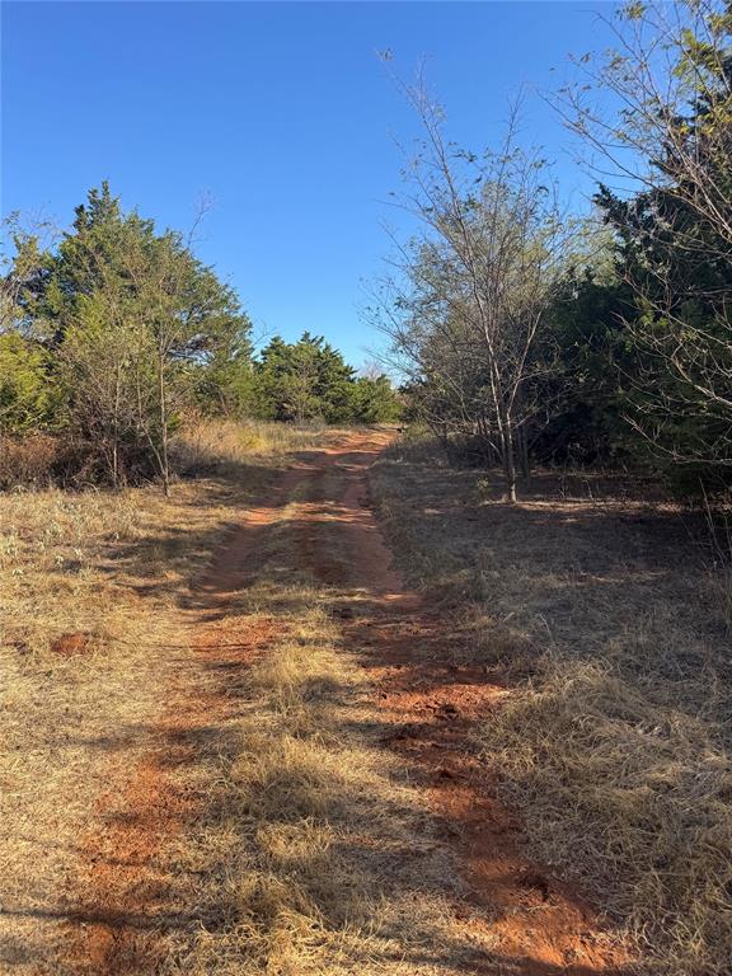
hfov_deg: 56.8
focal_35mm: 24
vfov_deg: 71.6
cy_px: 488
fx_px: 677
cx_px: 366
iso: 80
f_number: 1.78
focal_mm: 6.76
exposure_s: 1/1869
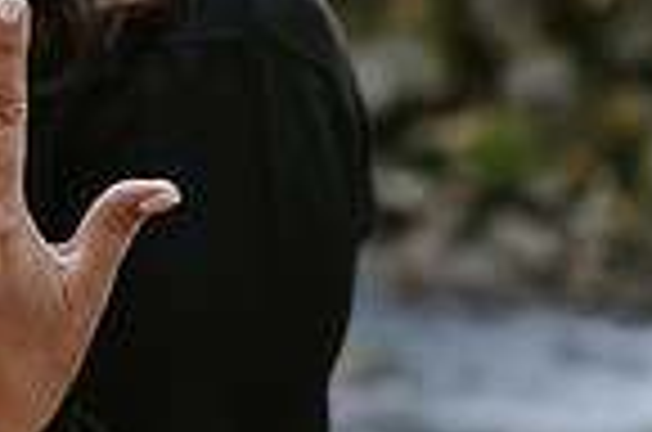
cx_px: -213
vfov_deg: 8.6
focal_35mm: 156
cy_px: -188
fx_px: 2819
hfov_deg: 12.7
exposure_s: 1/800
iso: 400
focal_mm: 35
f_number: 1.8
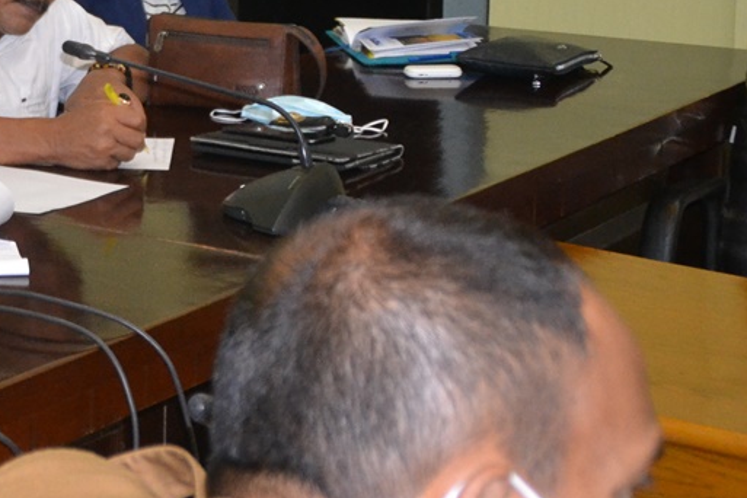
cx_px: -371
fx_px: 2137
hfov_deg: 17.8
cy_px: -94
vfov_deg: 13.0
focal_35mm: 103
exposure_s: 1/60
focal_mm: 22
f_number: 3.5
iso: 1600
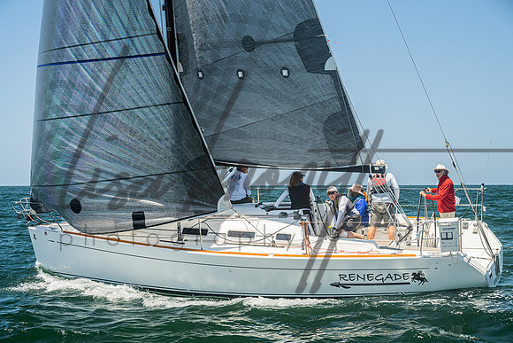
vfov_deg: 20.7
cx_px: 279
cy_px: 167
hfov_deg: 30.6
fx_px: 938
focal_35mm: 66
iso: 320
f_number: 5.6
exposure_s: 1/800
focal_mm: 57
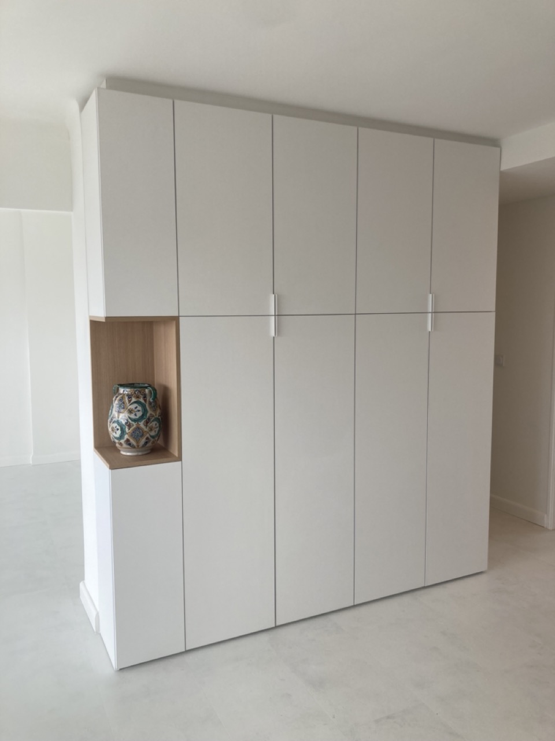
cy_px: 370
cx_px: 278
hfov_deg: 49.7
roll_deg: +1.3
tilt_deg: -5.1
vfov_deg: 63.4
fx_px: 599
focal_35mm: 28
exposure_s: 1/132
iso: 20
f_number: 1.8
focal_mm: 3.99
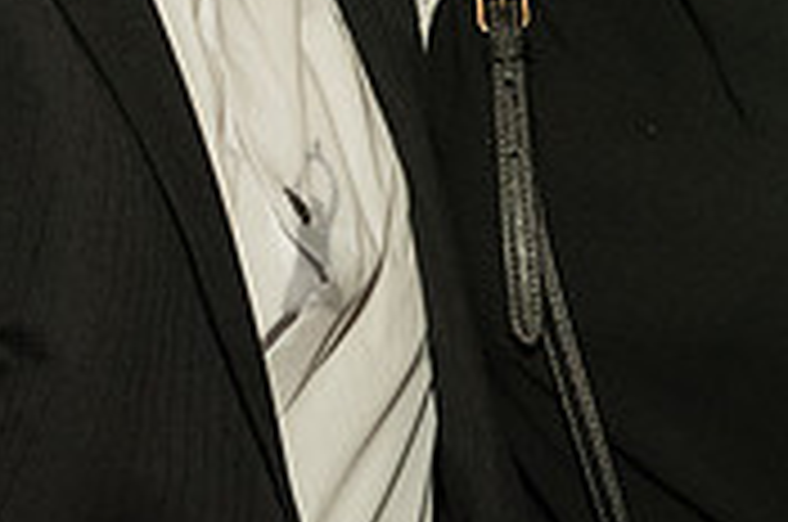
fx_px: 4151
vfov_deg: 7.1
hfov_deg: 10.8
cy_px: -263
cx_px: 123
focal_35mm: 190
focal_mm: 50
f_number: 4.5
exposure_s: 1/160
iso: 5000
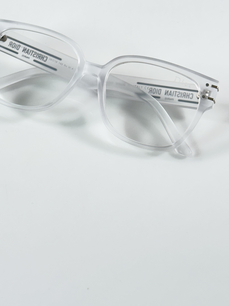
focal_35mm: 70
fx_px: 617
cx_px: 88
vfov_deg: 27.5
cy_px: 88
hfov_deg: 21.0
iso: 50
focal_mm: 6.86
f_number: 1.78
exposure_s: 1/100
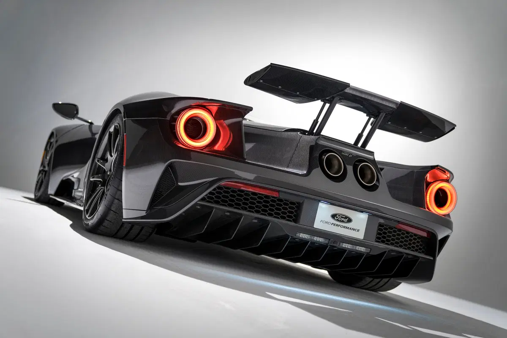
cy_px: 169
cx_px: 254
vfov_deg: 29.2
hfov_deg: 42.7
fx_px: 648
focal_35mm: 46
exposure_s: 1/40
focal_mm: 46
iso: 400
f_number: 2.8
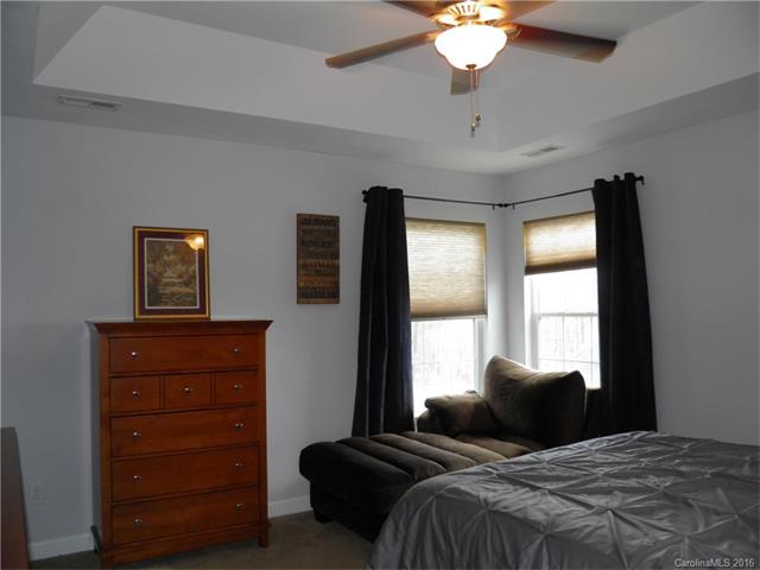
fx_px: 615
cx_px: 380
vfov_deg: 49.7
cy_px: 285
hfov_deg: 63.4
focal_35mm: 28
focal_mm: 4.9
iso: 80
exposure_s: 1/30
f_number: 2.8
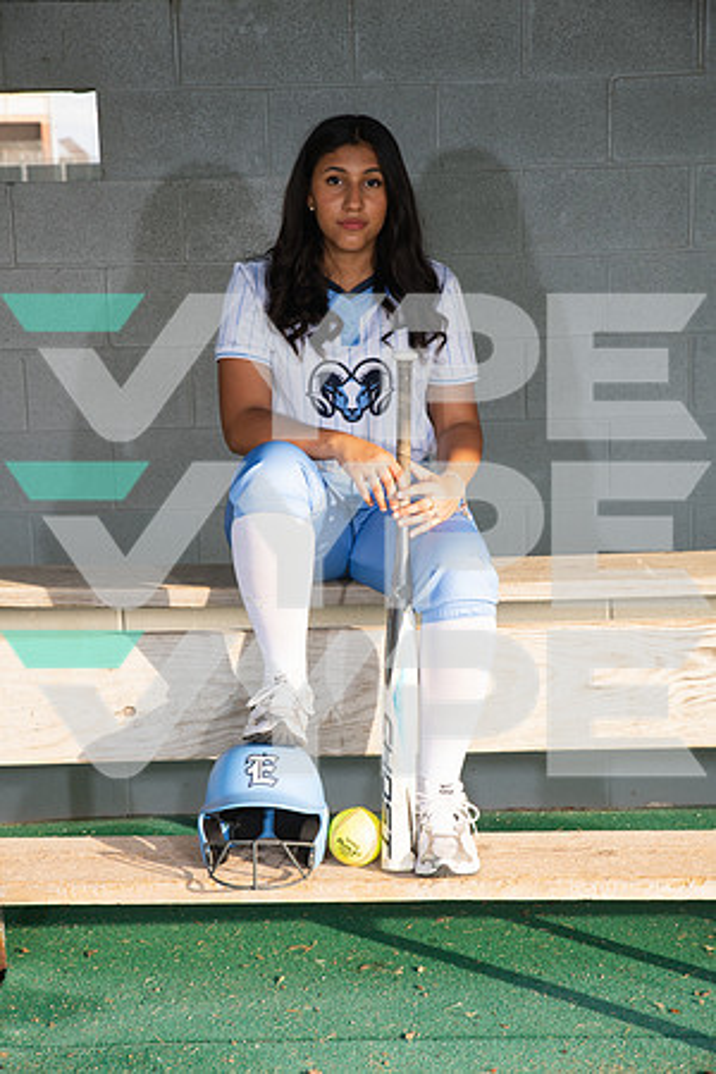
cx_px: 358
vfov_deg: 31.0
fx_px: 1939
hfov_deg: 20.9
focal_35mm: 65
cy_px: 537
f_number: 8
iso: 200
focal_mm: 65
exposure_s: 1/250
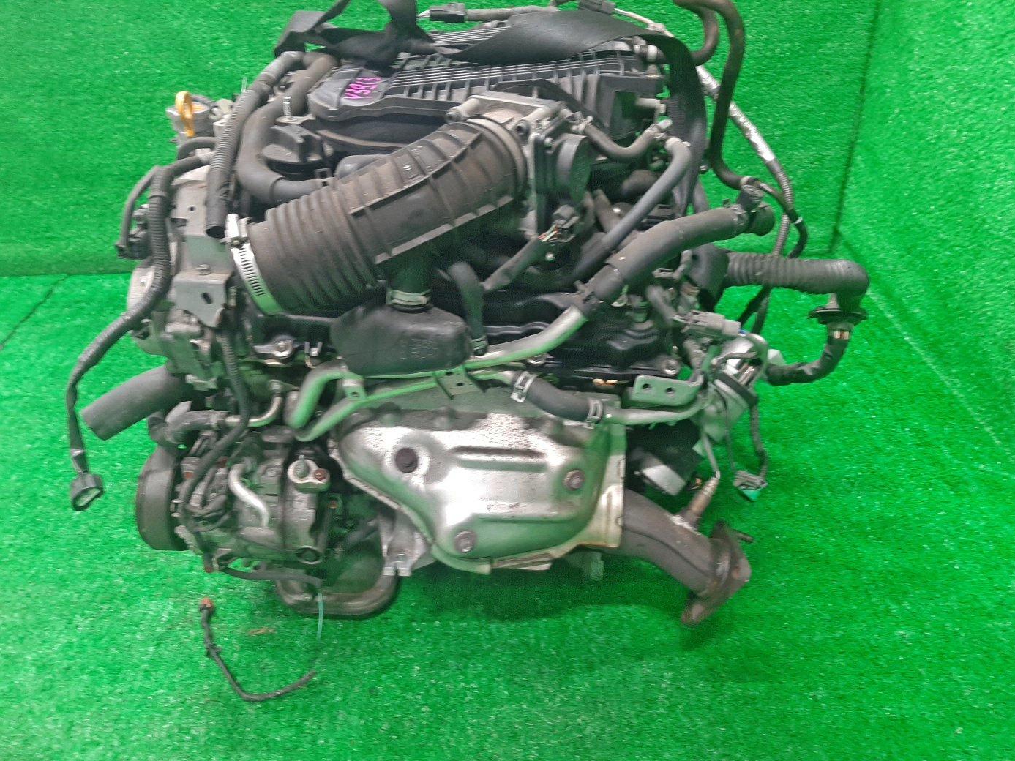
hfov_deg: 65.3
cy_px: 394
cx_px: 514
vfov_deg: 51.3
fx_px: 792
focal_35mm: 27
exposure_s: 1/33
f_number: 1.7
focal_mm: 3.93
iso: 172
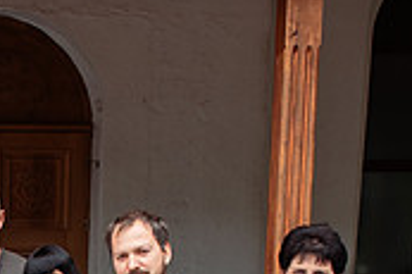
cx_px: -84
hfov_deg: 19.3
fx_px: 1143
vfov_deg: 12.7
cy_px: 451
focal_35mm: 100
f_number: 3.5
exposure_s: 1/250
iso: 250
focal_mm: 24
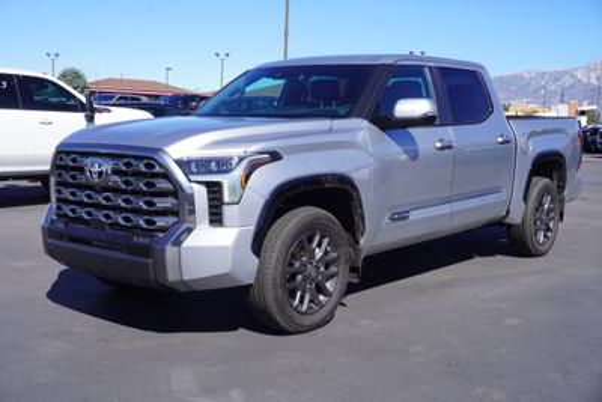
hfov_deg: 44.9
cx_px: 301
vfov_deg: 30.9
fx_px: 728
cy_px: 201
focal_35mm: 44
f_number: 10
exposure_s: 1/125
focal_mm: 29
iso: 100
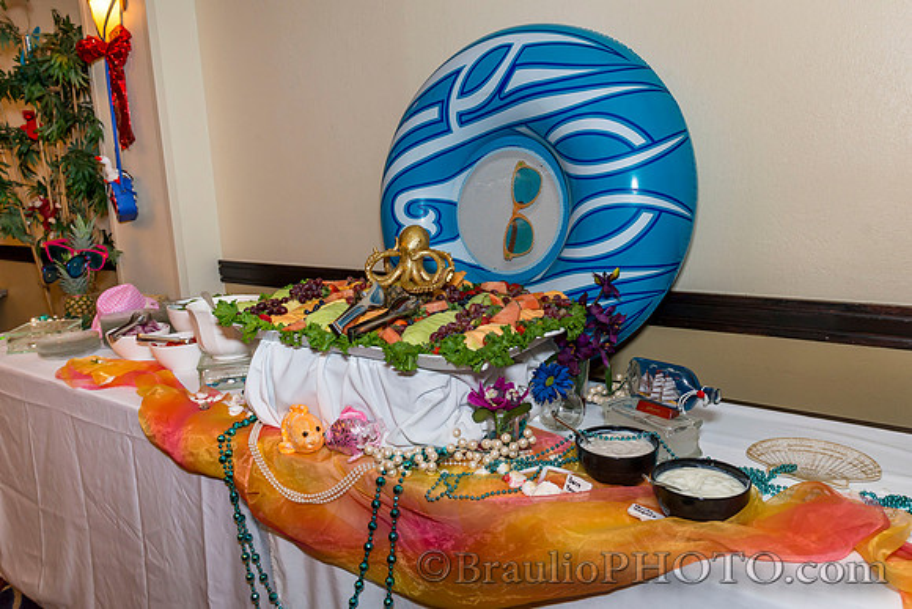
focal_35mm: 27
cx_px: 467
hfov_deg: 68.3
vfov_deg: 48.6
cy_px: 284
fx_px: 673
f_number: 5.6
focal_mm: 24
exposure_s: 1/80
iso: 800
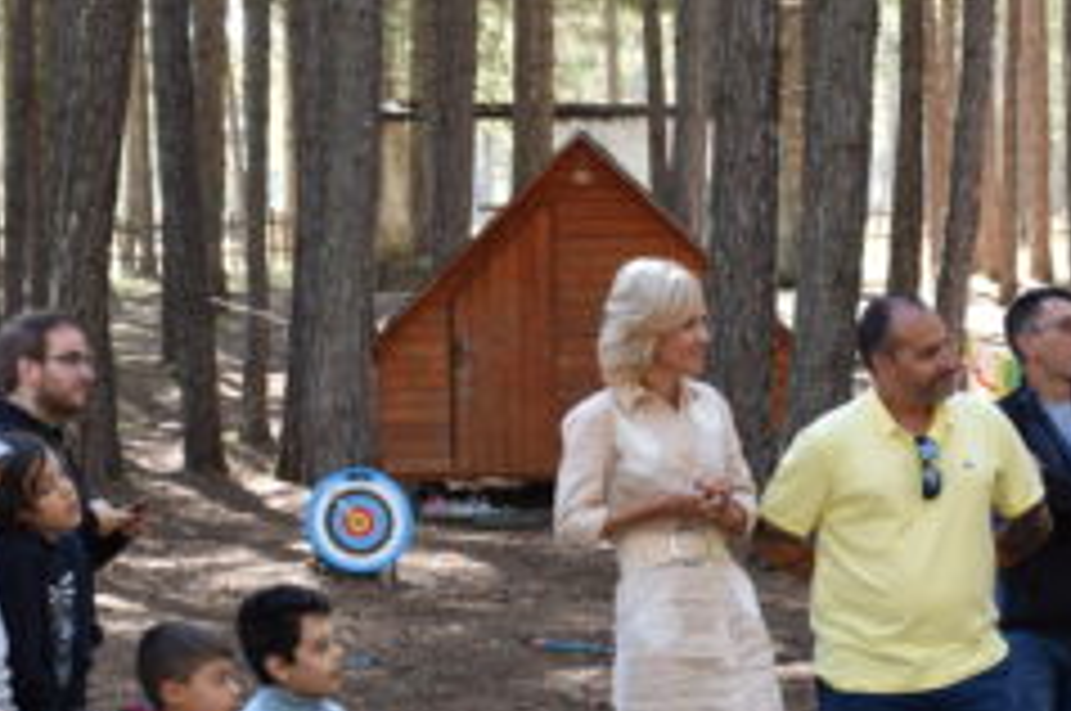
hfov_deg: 12.9
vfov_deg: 8.6
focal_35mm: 159
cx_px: 886
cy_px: 567
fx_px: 4724
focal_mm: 42
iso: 400
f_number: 5.6
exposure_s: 1/125
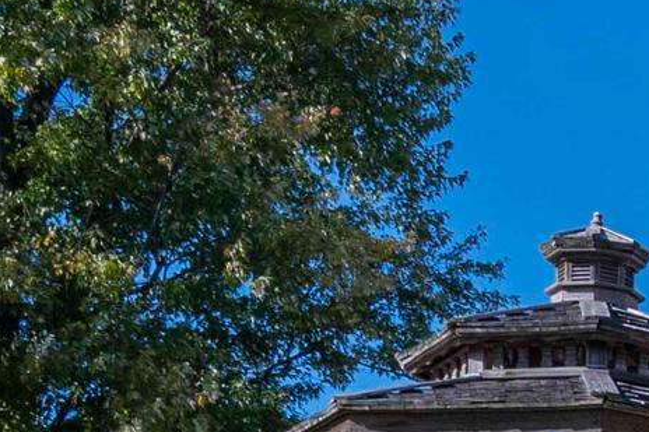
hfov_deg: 16.2
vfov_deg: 11.8
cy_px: 805
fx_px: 1910
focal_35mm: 106
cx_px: 1182
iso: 1000
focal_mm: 16
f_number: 14
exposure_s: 1/800
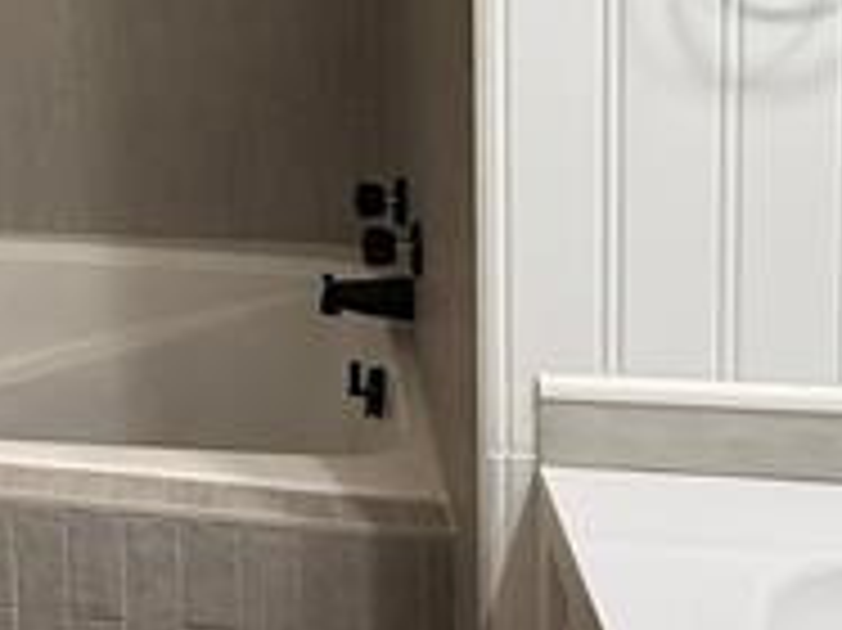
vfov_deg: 27.3
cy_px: -86
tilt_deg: -3.8
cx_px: 54
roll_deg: +3.0
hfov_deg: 36.7
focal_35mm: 48
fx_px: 1167
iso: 250
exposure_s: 1/60
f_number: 2.2
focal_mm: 2.22
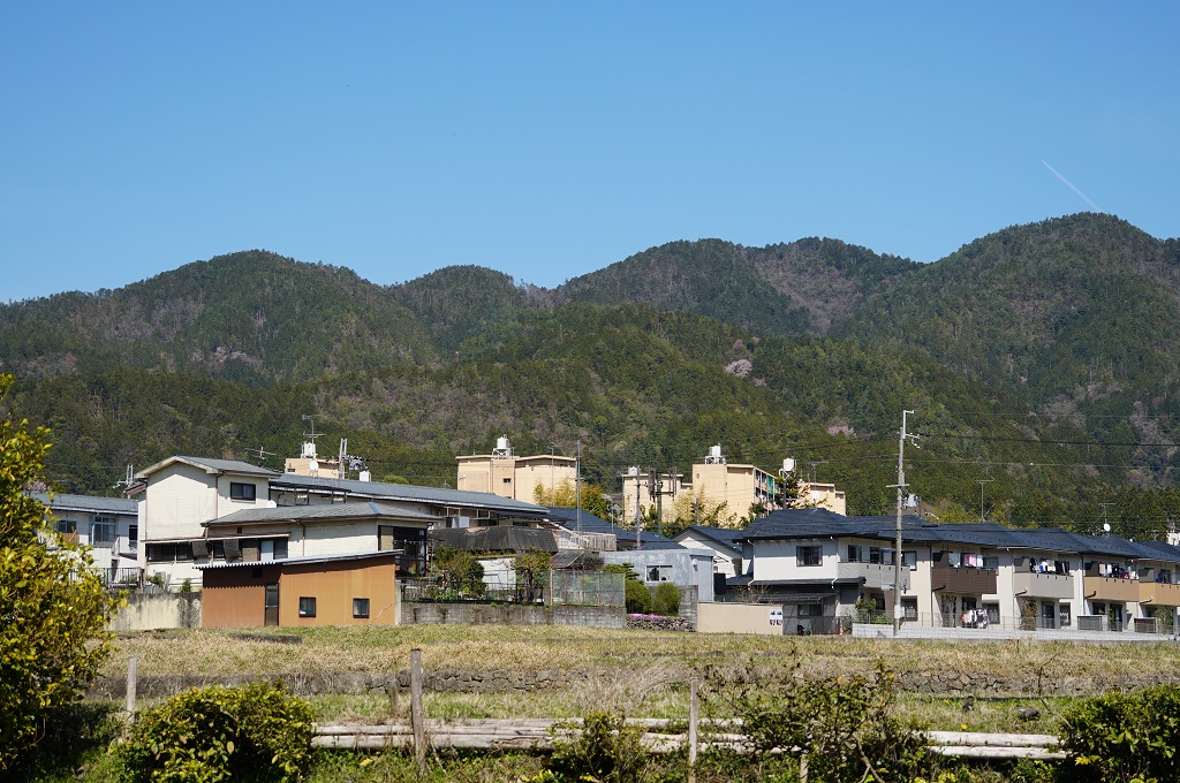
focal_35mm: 80
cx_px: 590
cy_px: 392
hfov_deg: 25.5
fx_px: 2603
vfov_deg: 17.1
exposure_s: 1/640
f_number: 5.6
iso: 100
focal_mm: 53
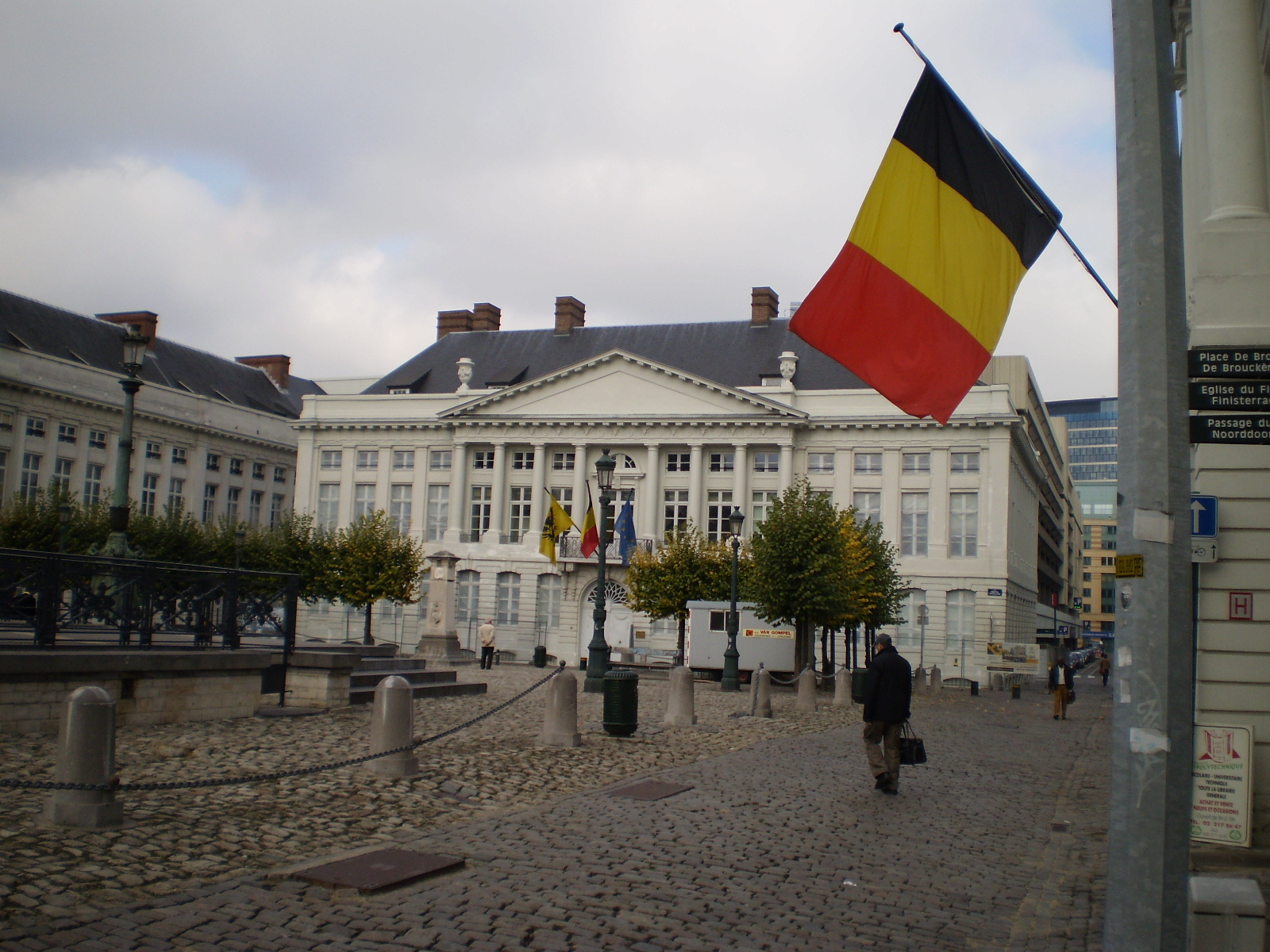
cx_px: 635
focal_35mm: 36
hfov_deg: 51.4
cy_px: 476
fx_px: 1321
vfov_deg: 39.7
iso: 64
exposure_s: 1/1000
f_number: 3.1
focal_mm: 6.3
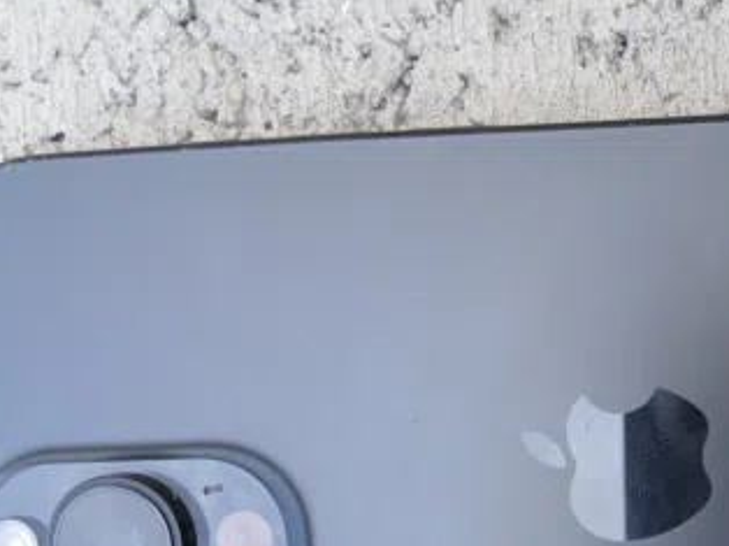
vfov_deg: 27.0
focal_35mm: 53
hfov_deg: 33.8
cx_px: 687
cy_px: 423
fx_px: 1115
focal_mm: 3.98
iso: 25
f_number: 1.8
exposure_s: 1/100
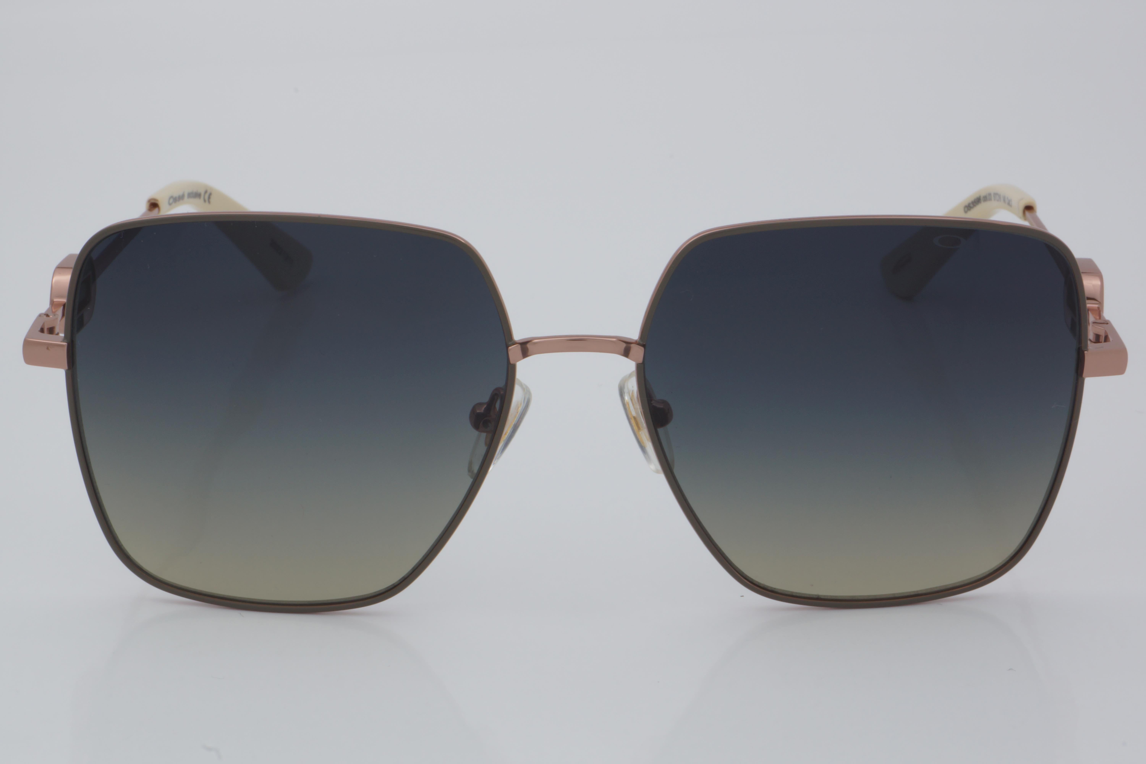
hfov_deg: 24.6
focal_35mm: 82
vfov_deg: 16.6
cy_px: 382
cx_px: 573
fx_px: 2626
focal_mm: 55
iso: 100
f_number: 32
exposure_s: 1/4
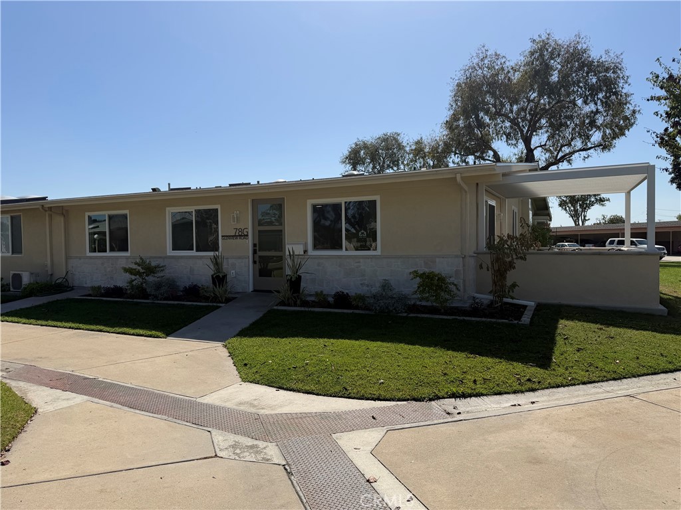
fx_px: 472
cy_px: 255
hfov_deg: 71.6
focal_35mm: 24
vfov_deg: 56.8
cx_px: 340
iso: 80
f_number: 1.78
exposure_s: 1/7353
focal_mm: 6.76
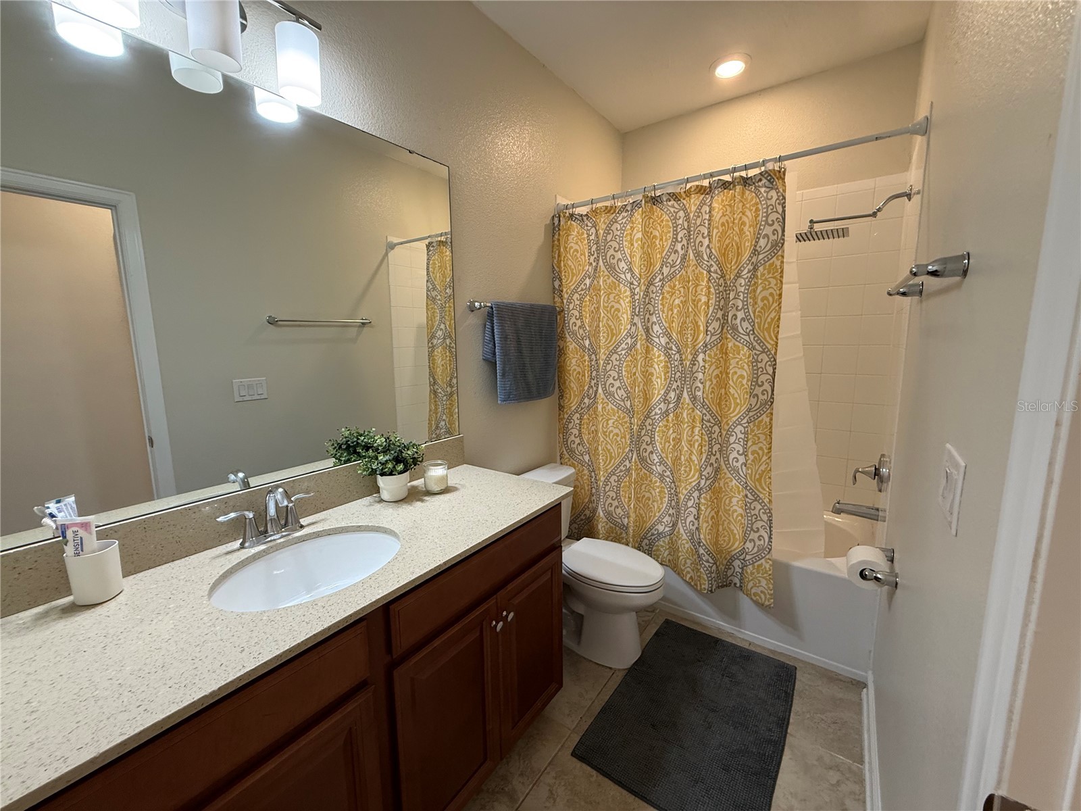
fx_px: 437
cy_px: 406
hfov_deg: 102.1
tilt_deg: -9.2
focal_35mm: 14
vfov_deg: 85.7
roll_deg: +0.6
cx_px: 540
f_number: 2.2
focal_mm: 2.22
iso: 200
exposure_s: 1/120
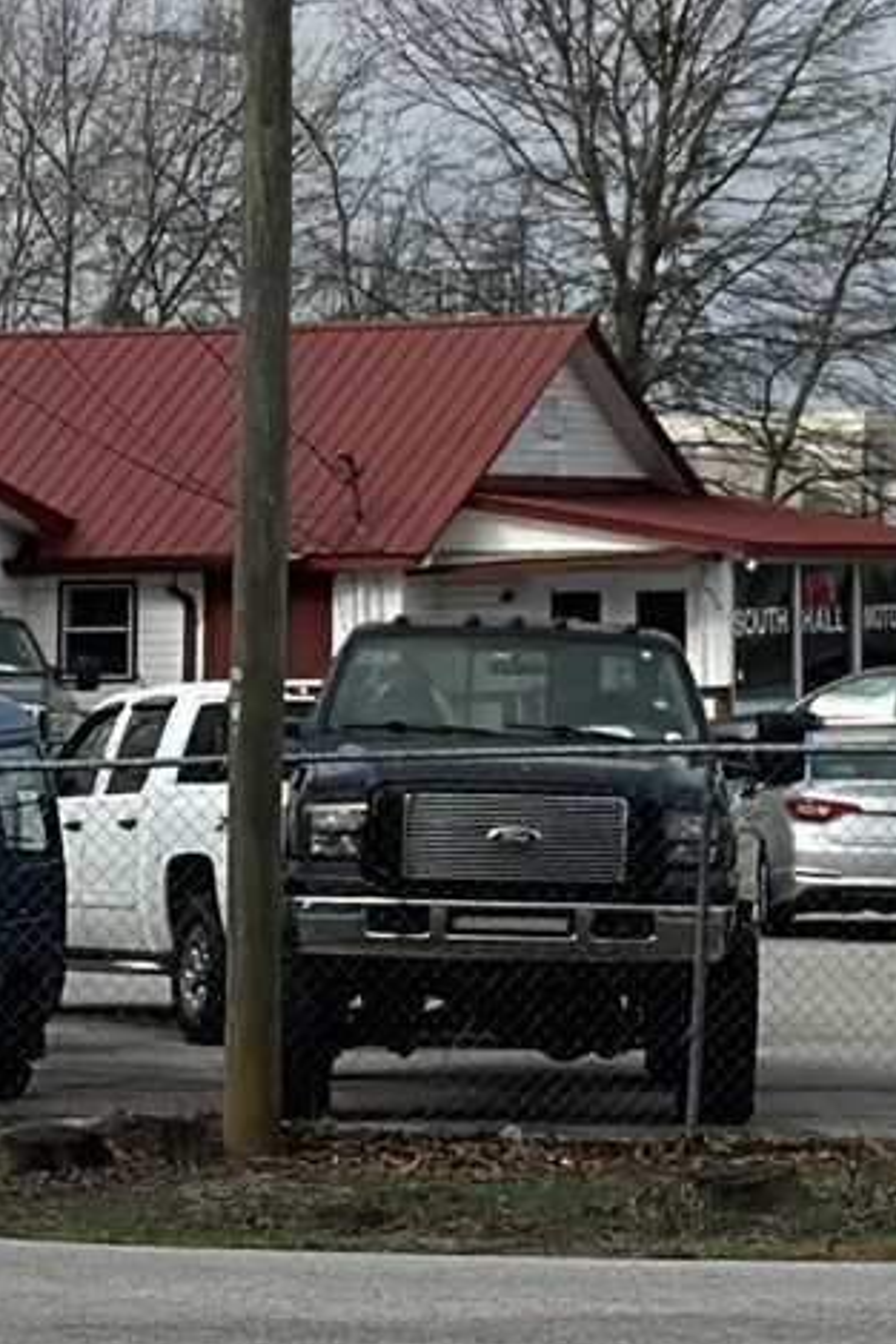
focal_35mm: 245
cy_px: -238
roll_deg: -0.4
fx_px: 9139
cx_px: 1574
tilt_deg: +5.8
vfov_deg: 8.3
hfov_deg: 5.5
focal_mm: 6.86
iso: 100
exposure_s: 1/7634
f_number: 1.78
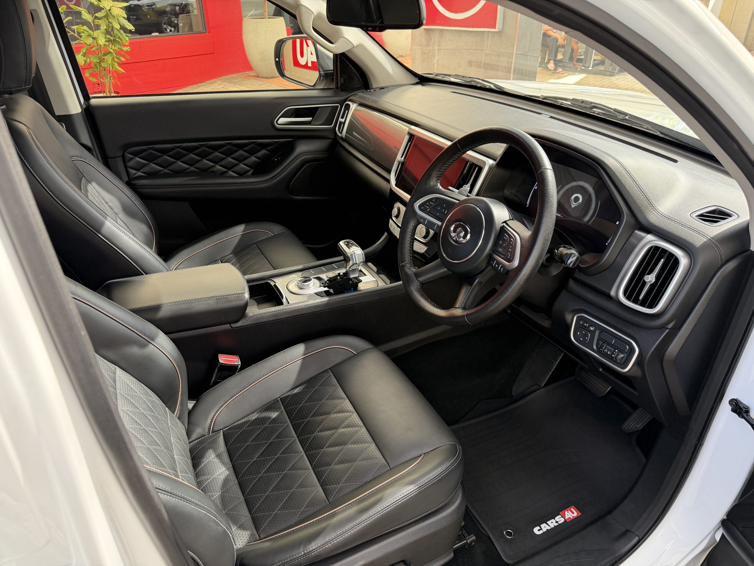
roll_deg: +0.8
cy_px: 283
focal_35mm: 24
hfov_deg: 71.6
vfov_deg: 56.8
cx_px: 377
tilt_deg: -30.3
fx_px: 523
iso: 200
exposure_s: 1/81
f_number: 1.78
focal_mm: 6.76
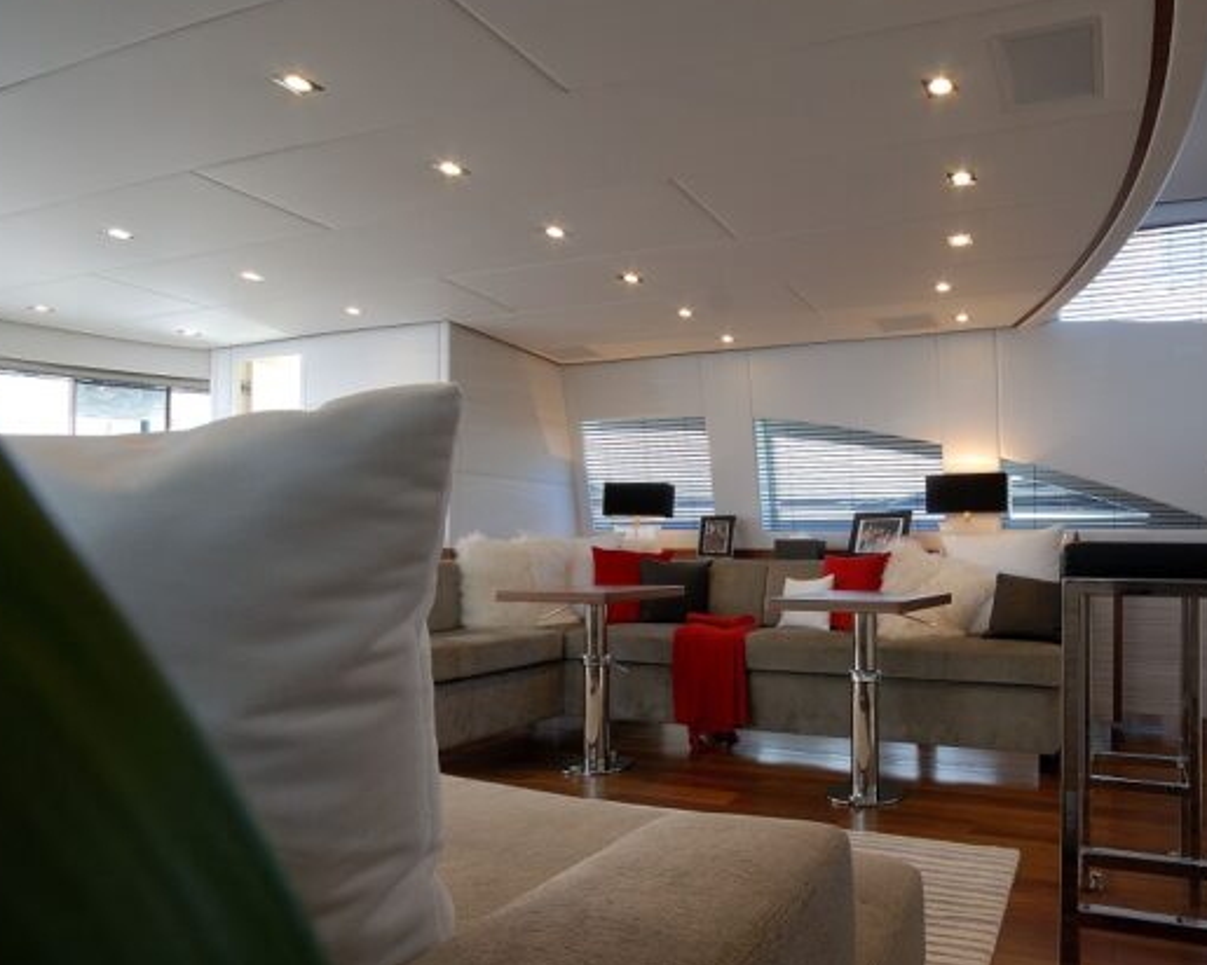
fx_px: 750
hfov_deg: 73.6
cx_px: 865
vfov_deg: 65.4
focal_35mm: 21
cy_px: 532
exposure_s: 1/6
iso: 100
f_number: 9
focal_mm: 10
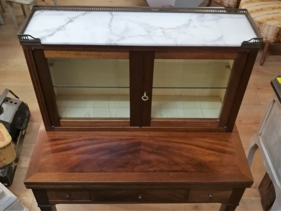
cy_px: 106
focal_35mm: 34
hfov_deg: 54.0
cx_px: 140
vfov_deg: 41.8
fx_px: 276
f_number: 2.2
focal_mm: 3.83
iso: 500
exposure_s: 1/20
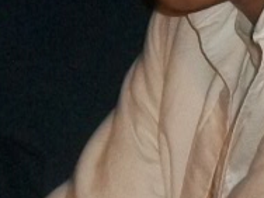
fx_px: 1663
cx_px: 257
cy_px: 49
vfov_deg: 6.8
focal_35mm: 218
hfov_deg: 9.0
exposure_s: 1/30
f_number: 2.9
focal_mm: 5.7
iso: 160
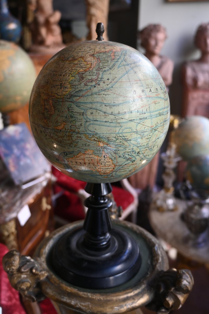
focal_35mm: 35
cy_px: 157
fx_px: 307
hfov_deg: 37.6
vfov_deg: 54.1
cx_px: 104
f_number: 3.8
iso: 400
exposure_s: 1/200
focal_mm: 23.5
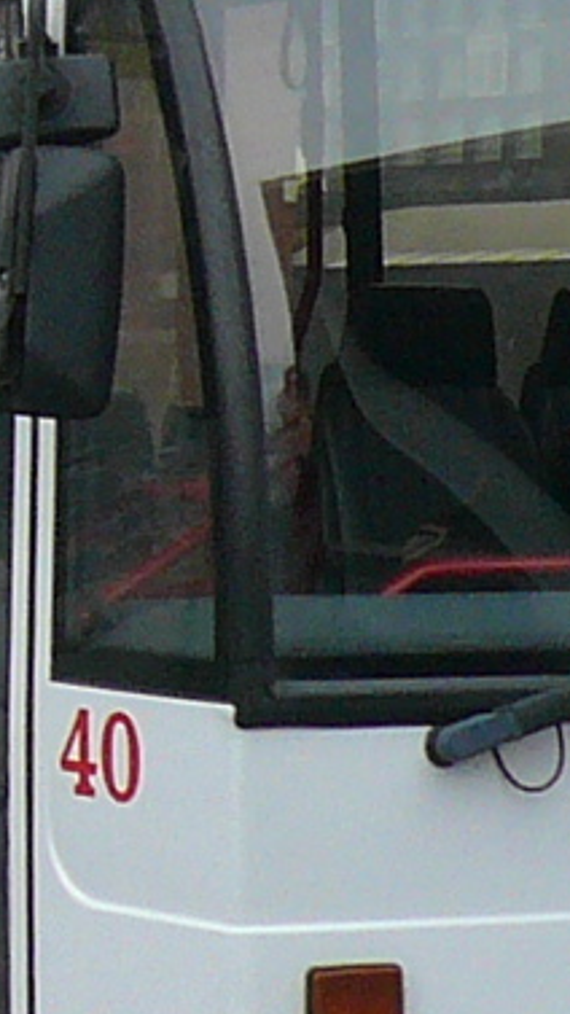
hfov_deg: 5.8
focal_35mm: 208
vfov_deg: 10.4
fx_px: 5590
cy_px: 463
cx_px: 309
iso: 100
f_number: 2.9
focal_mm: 4.9
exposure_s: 1/200
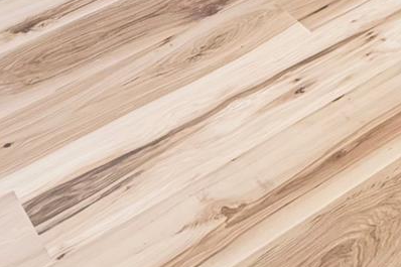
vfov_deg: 11.0
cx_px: 453
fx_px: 1047
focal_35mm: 94
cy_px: -466
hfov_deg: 20.6
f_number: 1.78
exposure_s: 1/60
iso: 640
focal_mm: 6.76
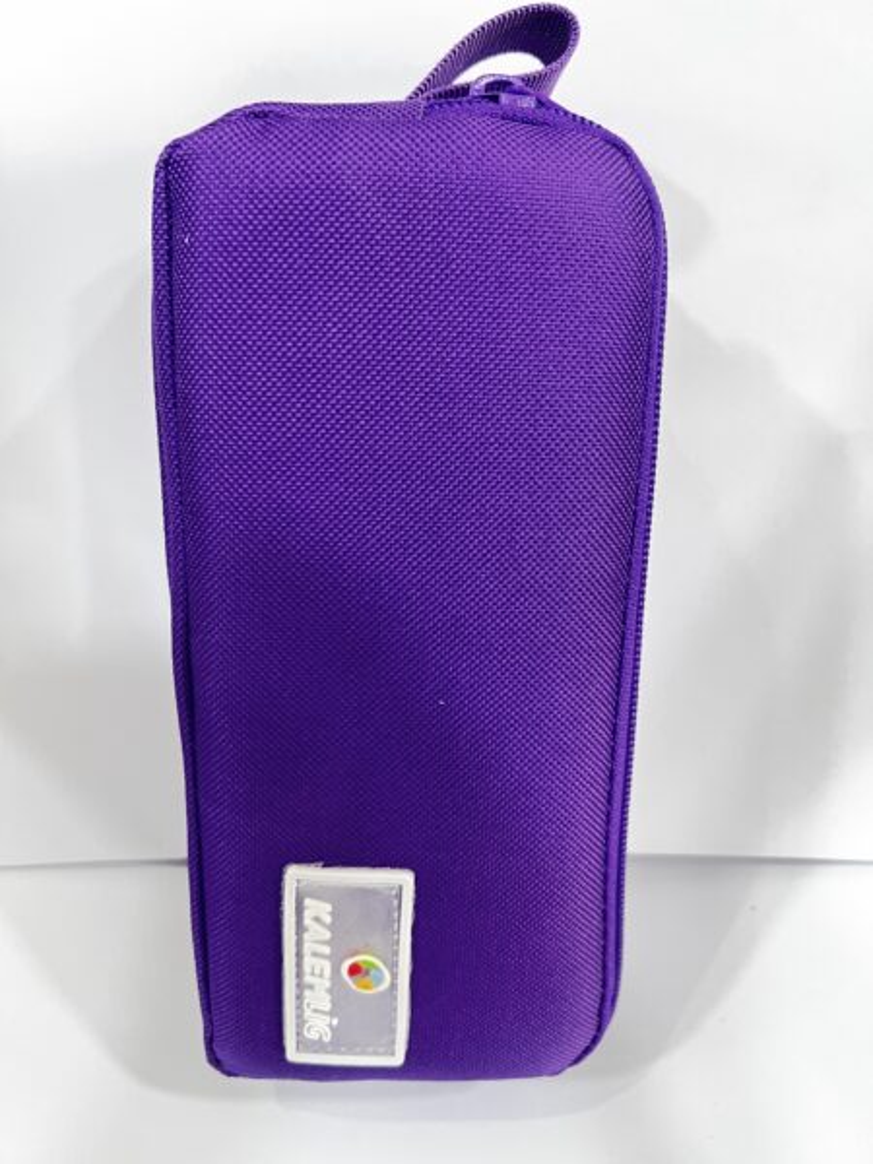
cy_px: 582
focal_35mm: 26
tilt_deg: -42.8
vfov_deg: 67.3
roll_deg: -0.1
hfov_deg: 53.1
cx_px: 436
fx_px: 874
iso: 320
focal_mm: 5.7
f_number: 1.5
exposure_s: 1/60
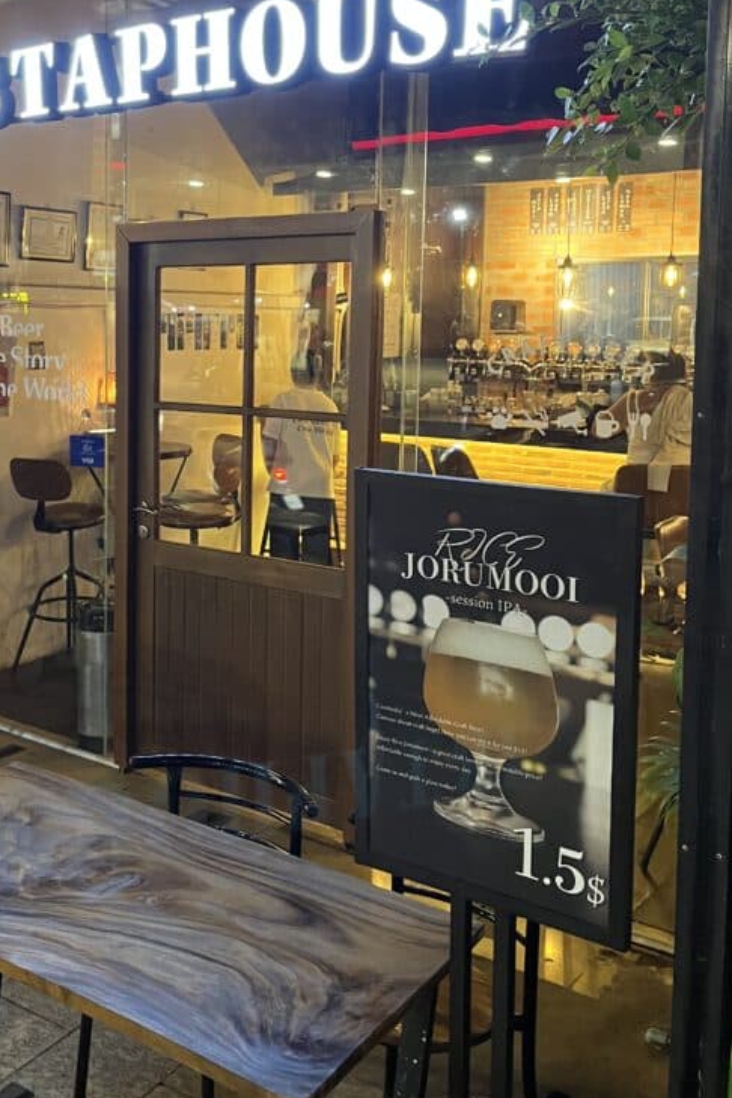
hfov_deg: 34.5
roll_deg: +1.0
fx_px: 1159
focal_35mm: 38
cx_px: 214
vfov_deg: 50.2
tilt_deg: -2.6
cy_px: 419
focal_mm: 5.1
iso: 400
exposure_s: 1/33
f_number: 1.6
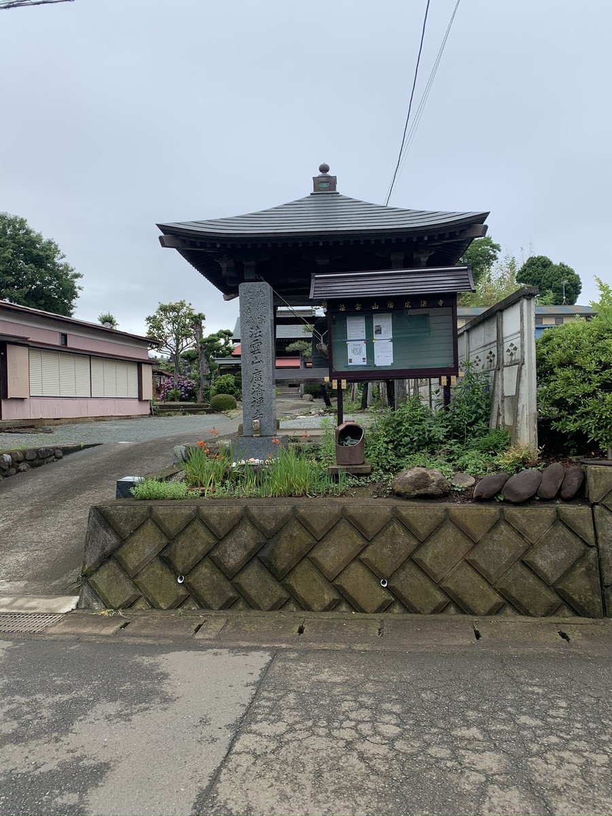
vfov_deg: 67.3
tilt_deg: +0.9
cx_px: 306
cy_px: 408
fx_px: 613
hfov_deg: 53.1
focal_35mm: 26
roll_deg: +0.5
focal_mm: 4.25
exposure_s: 1/673
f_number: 1.8
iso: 25
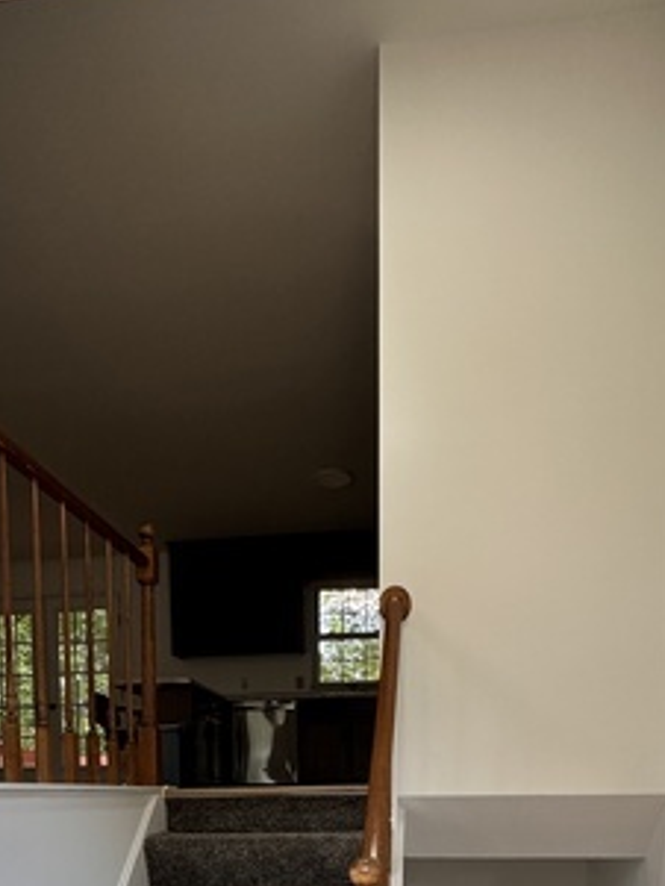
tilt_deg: -5.0
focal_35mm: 31
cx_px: 306
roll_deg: +0.1
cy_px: 855
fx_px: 793
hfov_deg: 45.4
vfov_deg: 49.4
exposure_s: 1/99
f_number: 2.2
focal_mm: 2.22
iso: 160
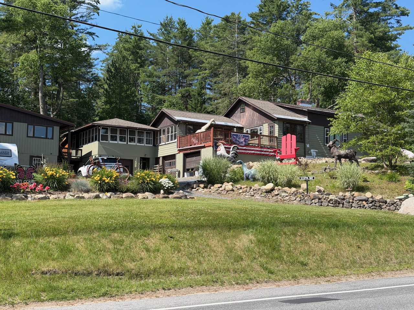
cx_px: 207
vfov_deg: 30.3
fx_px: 574
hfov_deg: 39.7
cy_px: 155
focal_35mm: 48
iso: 64
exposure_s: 1/2667
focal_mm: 6.76
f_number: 1.78
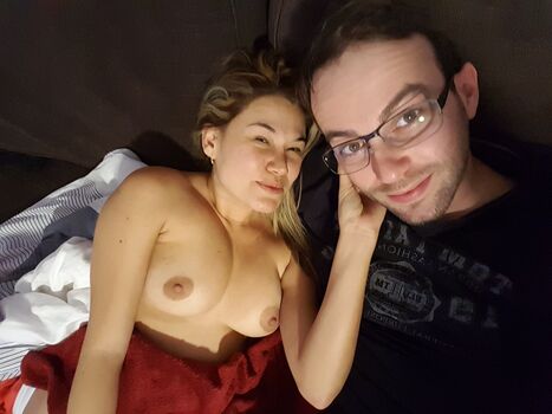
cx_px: 276
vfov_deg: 63.4
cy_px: 207
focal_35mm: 21
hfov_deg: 79.0
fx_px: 335
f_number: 1.7
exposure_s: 1/13
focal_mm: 2.1
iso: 500
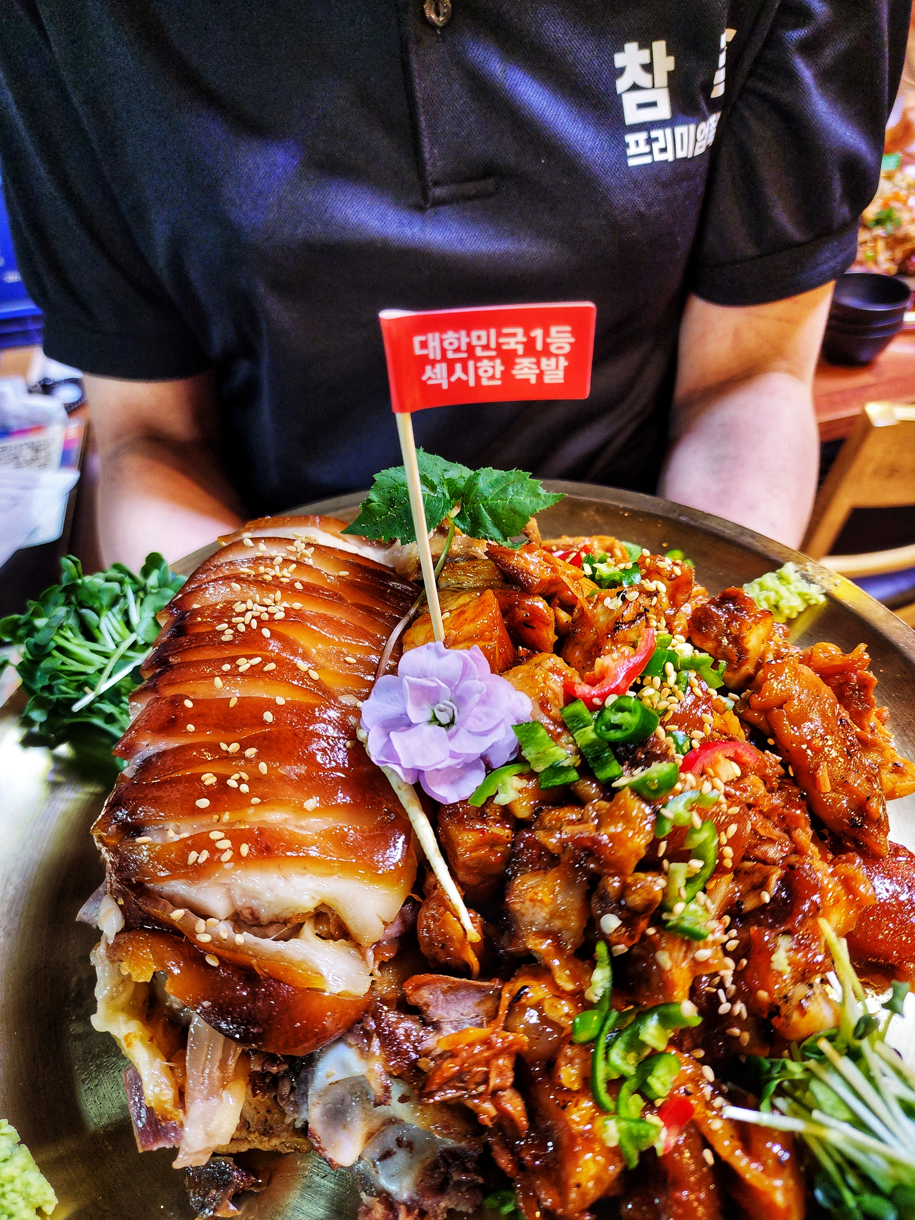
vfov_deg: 73.9
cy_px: 610
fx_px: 811
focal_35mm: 23
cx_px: 458
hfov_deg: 58.9
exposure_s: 1/40
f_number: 1.8
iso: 250
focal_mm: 6.4
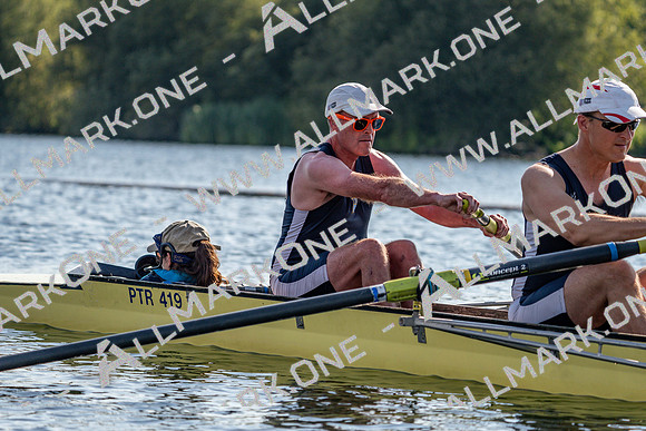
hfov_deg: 10.3
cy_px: 216
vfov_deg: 6.9
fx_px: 3590
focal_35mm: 200
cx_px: 323
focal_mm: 200
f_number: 5.6
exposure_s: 1/1600
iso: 200
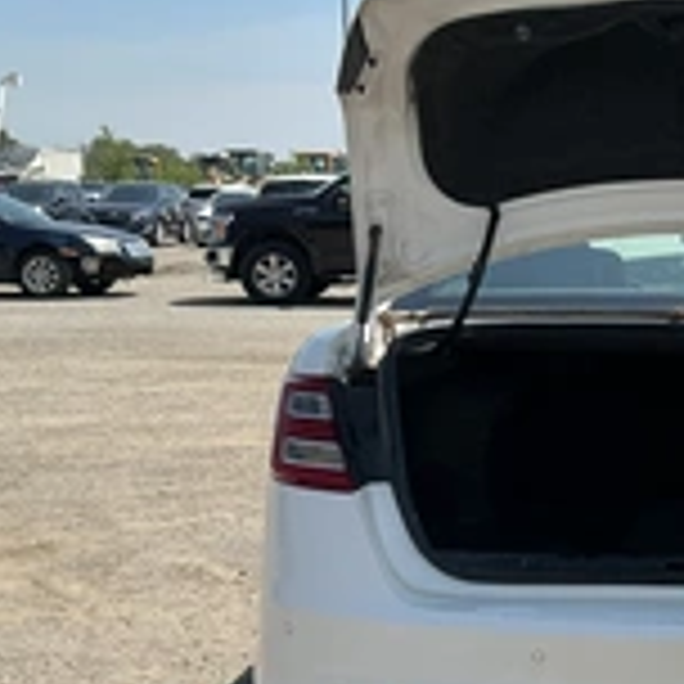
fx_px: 1453
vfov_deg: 26.5
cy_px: 382
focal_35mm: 65
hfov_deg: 25.0
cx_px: 711
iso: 25
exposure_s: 1/1912
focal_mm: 3
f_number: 1.8
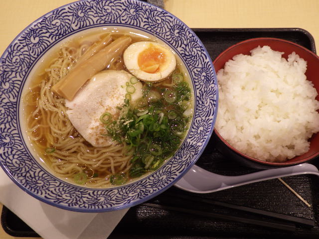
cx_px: 160
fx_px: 286
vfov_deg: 45.4
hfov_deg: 58.4
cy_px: 120
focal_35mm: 31
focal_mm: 5.5
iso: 200
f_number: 2.3
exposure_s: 1/80
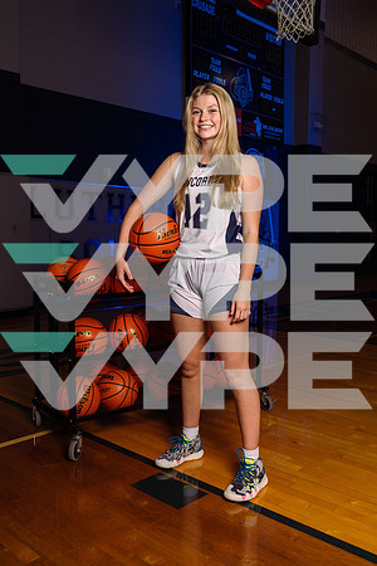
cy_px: 283
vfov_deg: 54.4
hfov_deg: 37.9
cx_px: 188
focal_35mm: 35
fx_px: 550
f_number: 6.3
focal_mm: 35
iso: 320
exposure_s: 1/250
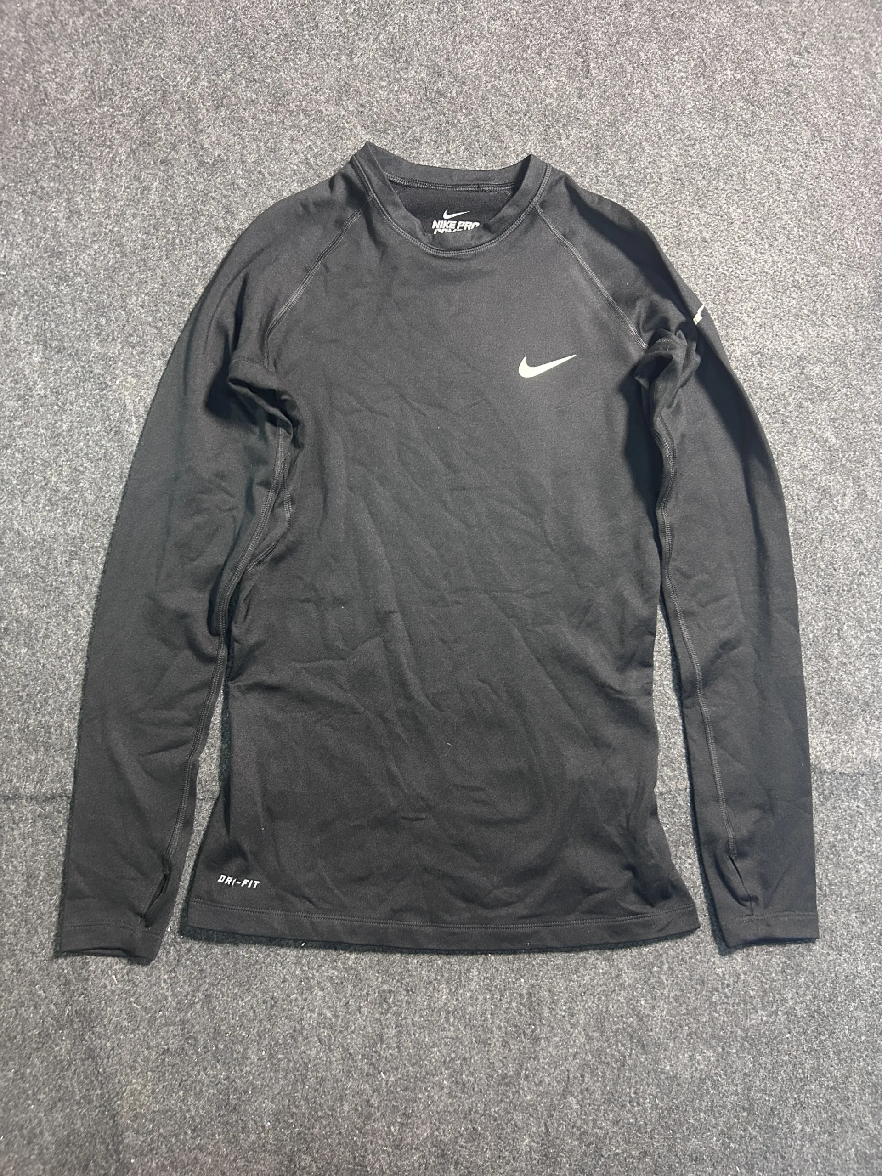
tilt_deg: -58.8
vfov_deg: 67.3
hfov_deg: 53.1
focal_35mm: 26
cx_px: 441
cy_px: 588
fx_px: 883
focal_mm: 5.7
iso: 400
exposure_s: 1/33
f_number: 1.5
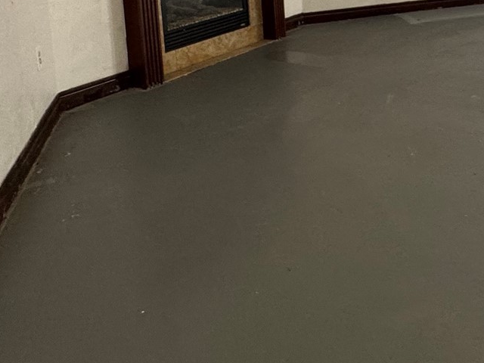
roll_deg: +0.3
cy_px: -43
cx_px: 525
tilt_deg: -7.9
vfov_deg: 30.5
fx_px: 587
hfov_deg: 37.8
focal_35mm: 42
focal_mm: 2.22
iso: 160
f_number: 2.2
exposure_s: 1/60
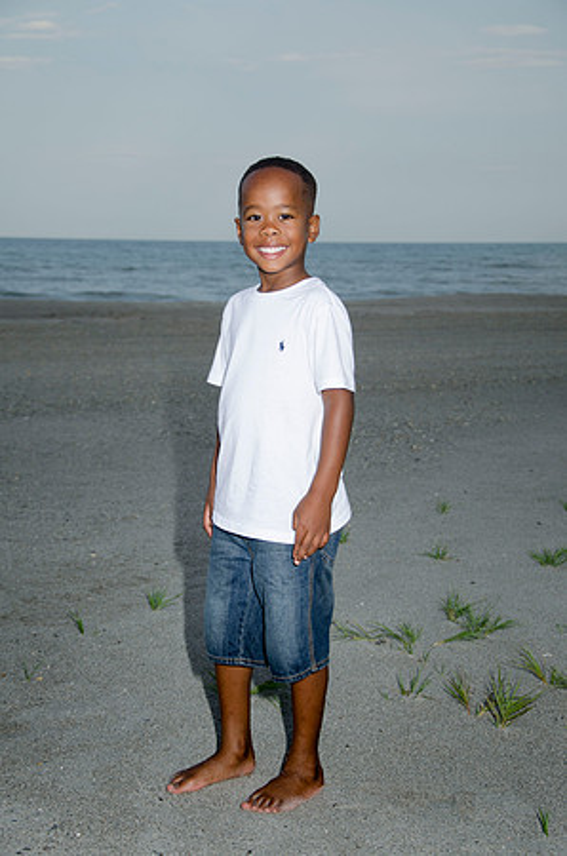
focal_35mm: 68
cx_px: 284
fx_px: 1602
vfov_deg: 29.9
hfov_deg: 20.1
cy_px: 428
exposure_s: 1/250
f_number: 5.6
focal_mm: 45
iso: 100
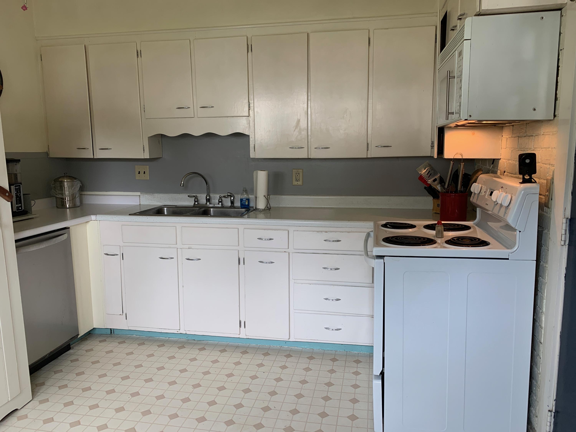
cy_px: 216
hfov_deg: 67.3
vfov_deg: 53.1
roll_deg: +0.7
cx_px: 288
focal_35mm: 26
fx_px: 433
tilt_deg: -8.2
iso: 50
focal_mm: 4.25
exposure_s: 1/60
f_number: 1.8
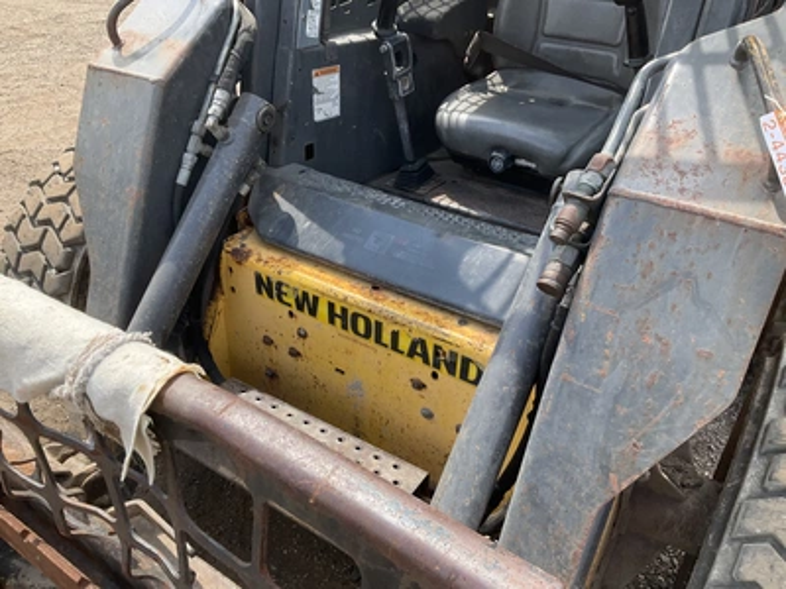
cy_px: 294
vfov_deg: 48.2
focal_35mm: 29
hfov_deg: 61.7
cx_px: 393
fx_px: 658
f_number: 1.8
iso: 25
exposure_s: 1/495
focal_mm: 3
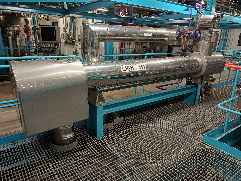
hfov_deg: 69.4
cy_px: 90
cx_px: 120
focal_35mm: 25
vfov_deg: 54.9
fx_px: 174
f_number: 1.8
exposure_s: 1/50
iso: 400
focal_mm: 4.65
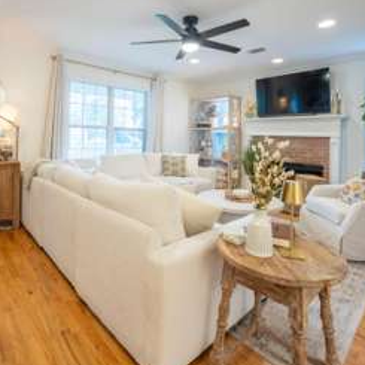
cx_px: 164
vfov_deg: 73.6
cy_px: 137
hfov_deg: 74.6
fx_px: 239
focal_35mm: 20
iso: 200
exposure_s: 1/80
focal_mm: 12
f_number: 8
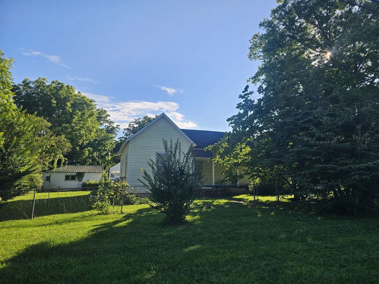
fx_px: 252
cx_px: 190
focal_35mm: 23
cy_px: 142
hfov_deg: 73.9
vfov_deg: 58.9
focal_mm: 6.3
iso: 10
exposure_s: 1/468
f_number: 1.7
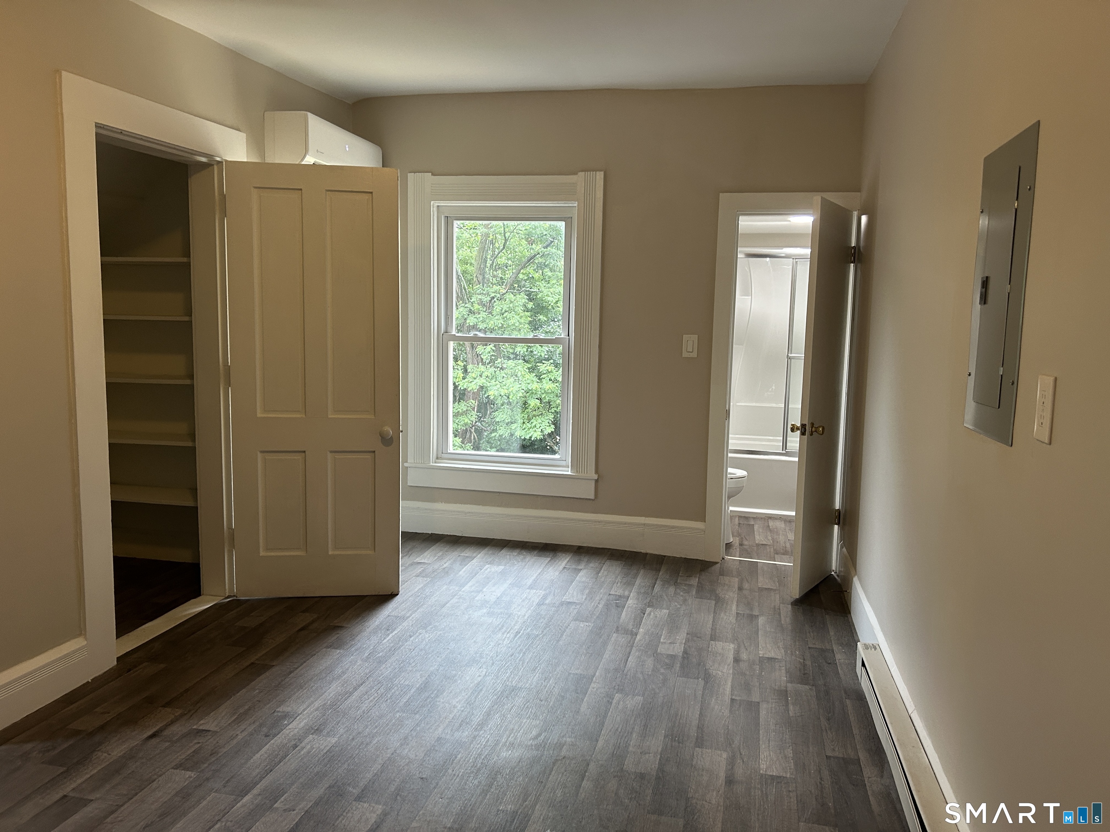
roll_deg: -0.6
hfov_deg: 67.3
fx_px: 834
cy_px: 416
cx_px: 555
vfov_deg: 53.1
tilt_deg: -5.3
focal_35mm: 26
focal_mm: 5.7
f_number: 1.5
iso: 160
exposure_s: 1/60
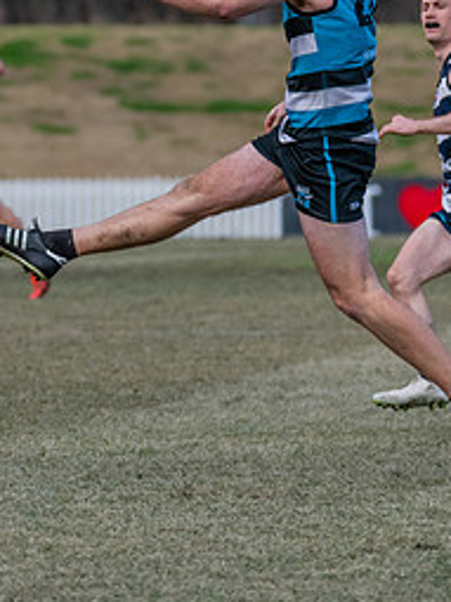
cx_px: 177
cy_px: 182
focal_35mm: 603
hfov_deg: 2.5
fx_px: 10484
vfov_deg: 3.3
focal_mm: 260
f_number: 5.6
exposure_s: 1/2000
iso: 1400
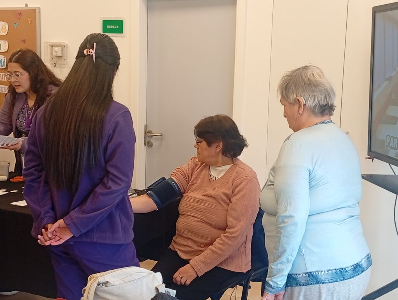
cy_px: 150
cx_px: 199
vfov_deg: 27.1
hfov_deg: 35.5
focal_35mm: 54
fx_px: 622
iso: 184
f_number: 1.8
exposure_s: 1/50
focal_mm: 3.98
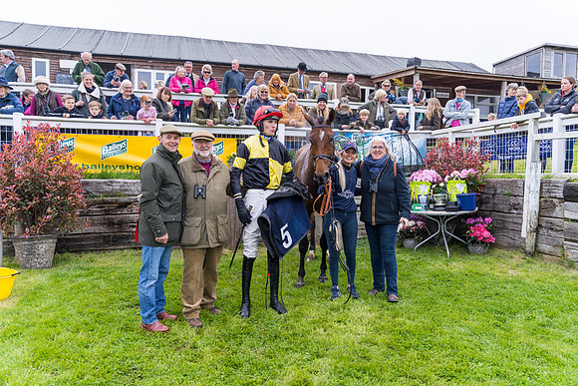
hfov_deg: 69.4
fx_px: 418
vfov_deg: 49.6
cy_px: 193
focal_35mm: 26
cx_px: 289
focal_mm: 26
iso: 250
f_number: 5
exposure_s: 1/400
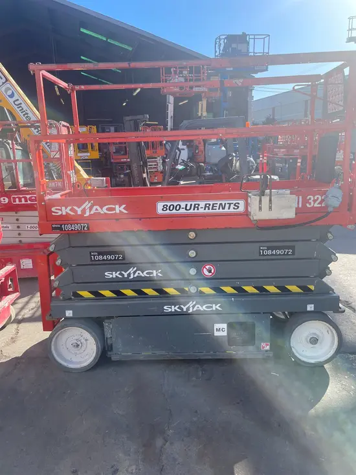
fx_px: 356
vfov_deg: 67.3
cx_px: 178
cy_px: 238
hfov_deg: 53.1
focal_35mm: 26
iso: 32
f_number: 1.6
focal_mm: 4.2
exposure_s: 1/1043
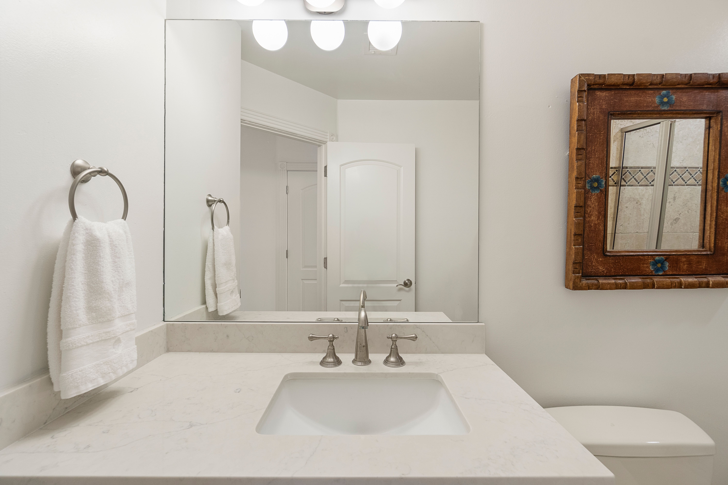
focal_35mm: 15
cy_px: 242
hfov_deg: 100.4
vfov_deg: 77.3
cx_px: 364
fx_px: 303
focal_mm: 10
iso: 400
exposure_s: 1/20
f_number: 8
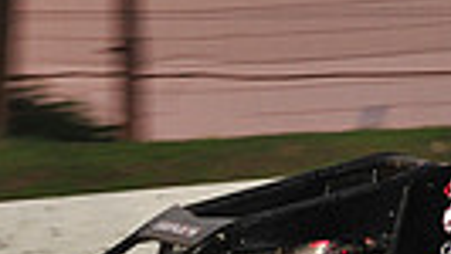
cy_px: 440
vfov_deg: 2.7
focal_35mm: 455
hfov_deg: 4.7
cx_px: 24
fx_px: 5444
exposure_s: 1/320
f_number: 7.1
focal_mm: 100
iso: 800
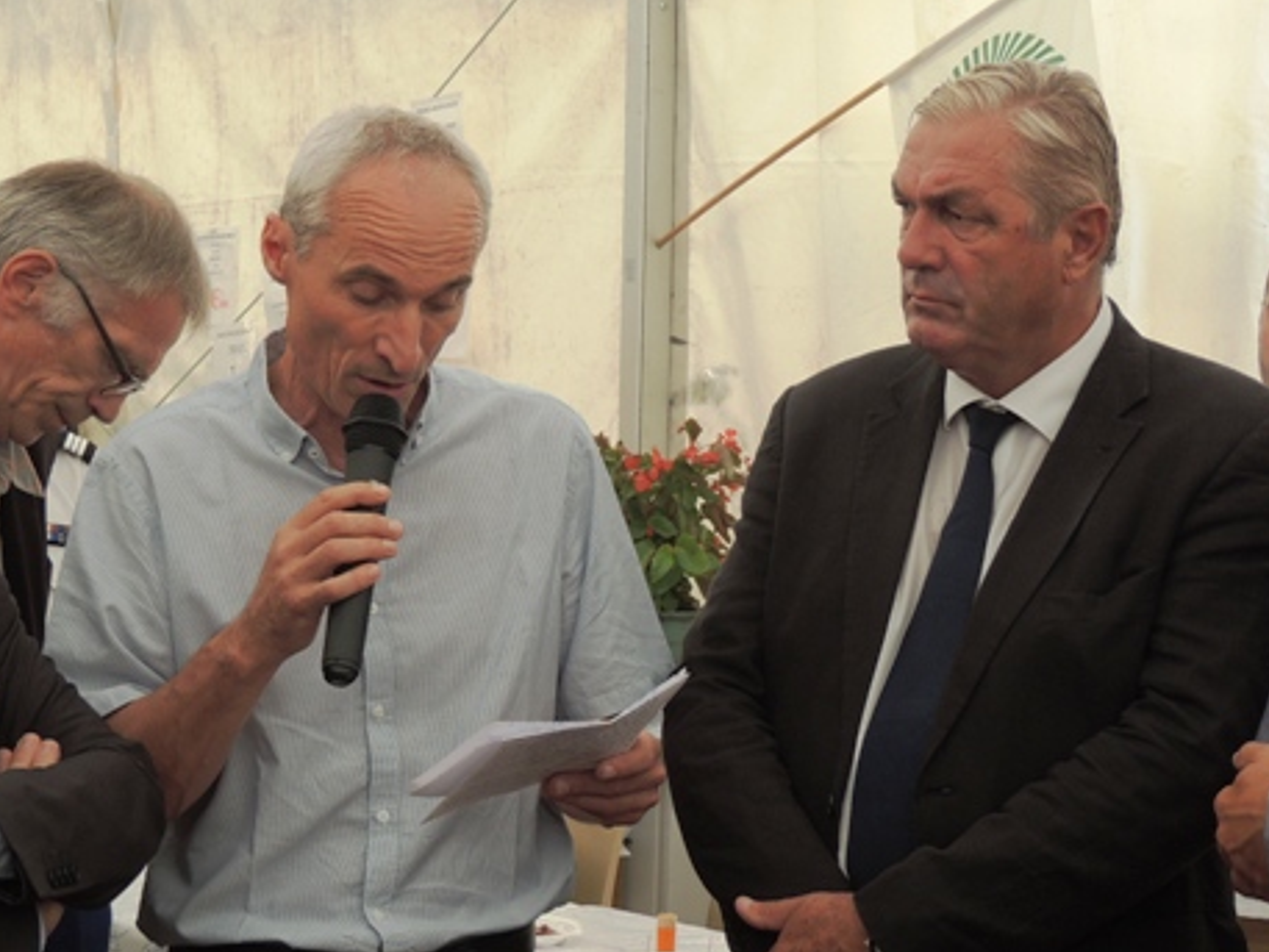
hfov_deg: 23.2
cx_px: 464
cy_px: 486
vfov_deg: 17.6
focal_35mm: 84
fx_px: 3080
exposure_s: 1/160
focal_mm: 10.7
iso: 100
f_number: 3.7
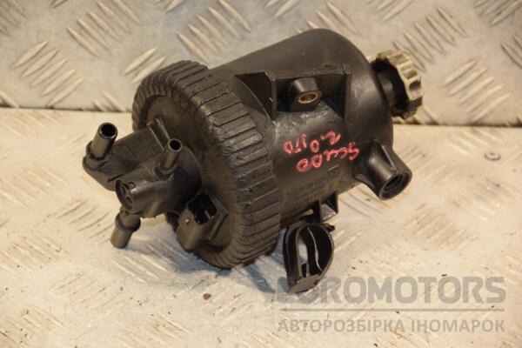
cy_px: 174
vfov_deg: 8.7
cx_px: 261
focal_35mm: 158
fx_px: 2284
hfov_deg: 13.0
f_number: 5.6
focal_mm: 105
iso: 800
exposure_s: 1/160
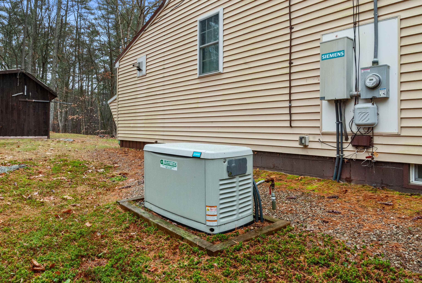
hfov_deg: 53.1
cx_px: 211
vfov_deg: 37.0
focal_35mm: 36
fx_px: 422
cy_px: 142
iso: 200
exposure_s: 1/3
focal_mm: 24
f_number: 13
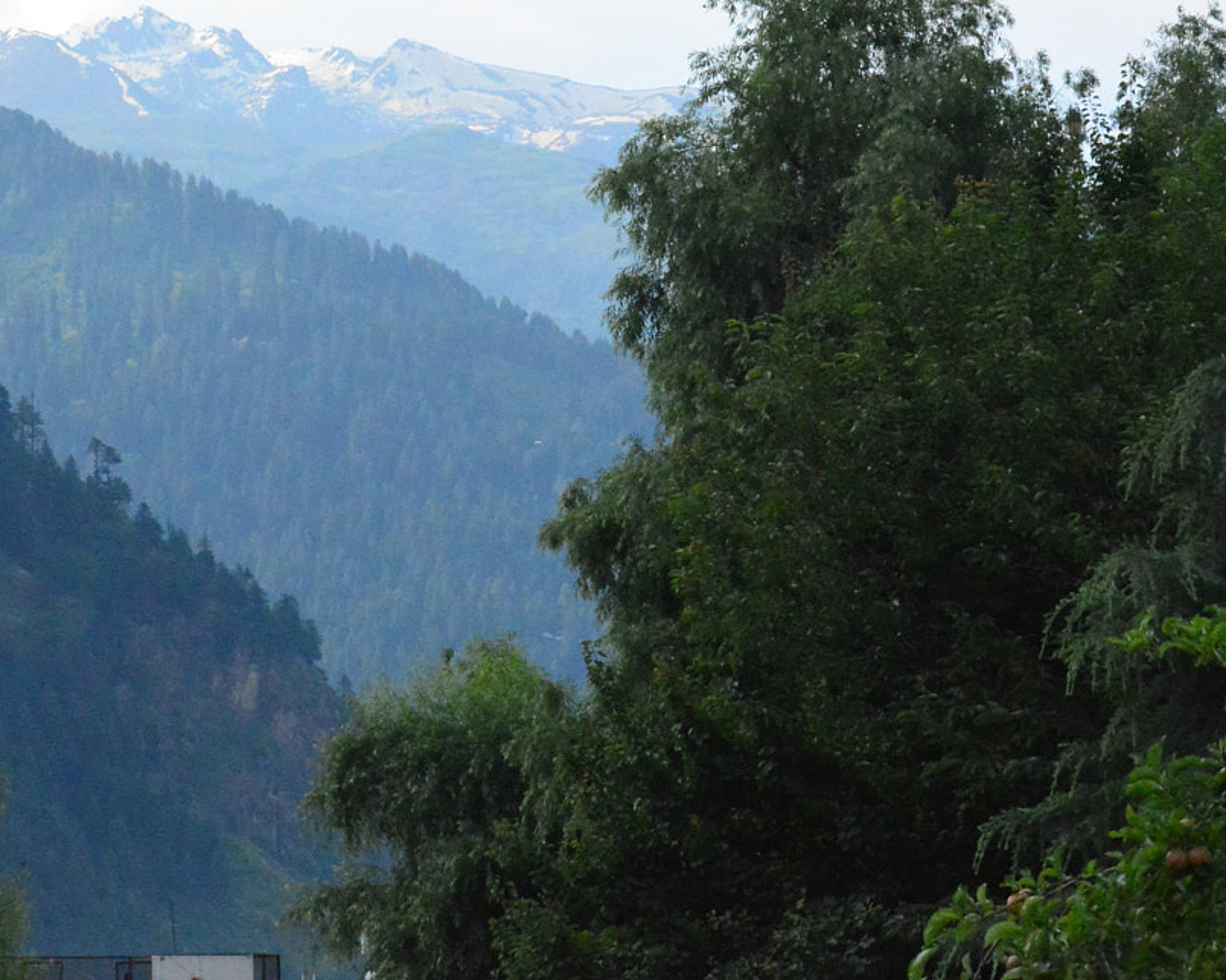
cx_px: 193
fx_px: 5585
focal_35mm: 154
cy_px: 233
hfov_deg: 12.5
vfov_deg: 10.0
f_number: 13
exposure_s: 1/3200
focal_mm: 55
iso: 6400
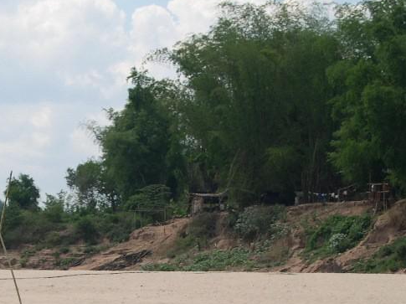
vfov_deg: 11.2
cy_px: 273
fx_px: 1535
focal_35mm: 131
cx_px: 126
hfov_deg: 15.0
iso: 100
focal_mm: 13.2
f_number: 9.6
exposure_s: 1/129
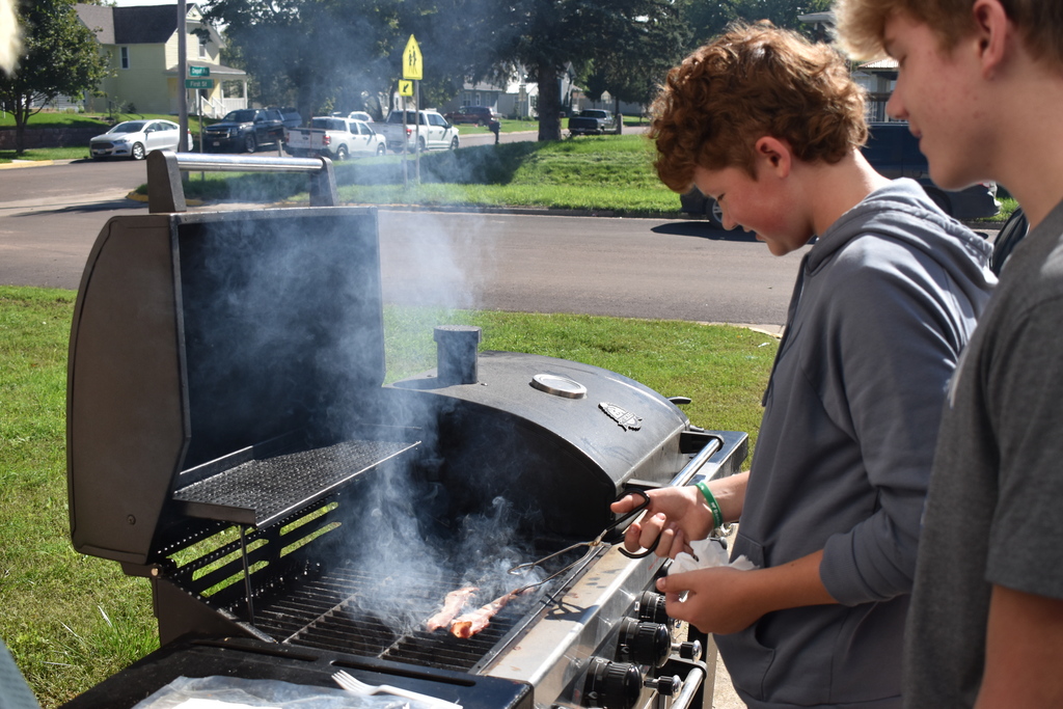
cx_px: 532
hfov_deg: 49.5
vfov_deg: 34.2
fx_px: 1152
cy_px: 354
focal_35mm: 39
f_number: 7.1
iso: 400
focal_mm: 26
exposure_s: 1/1600
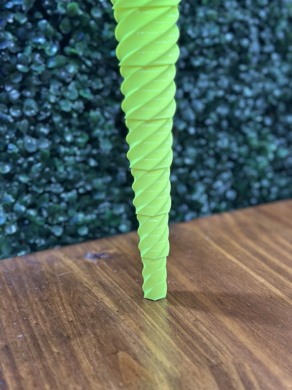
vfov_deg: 39.7
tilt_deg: -18.0
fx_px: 540
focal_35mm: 48
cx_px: 146
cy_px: 195
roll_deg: +1.4
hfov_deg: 30.3
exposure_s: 1/33
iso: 400
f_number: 1.78
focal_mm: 6.86
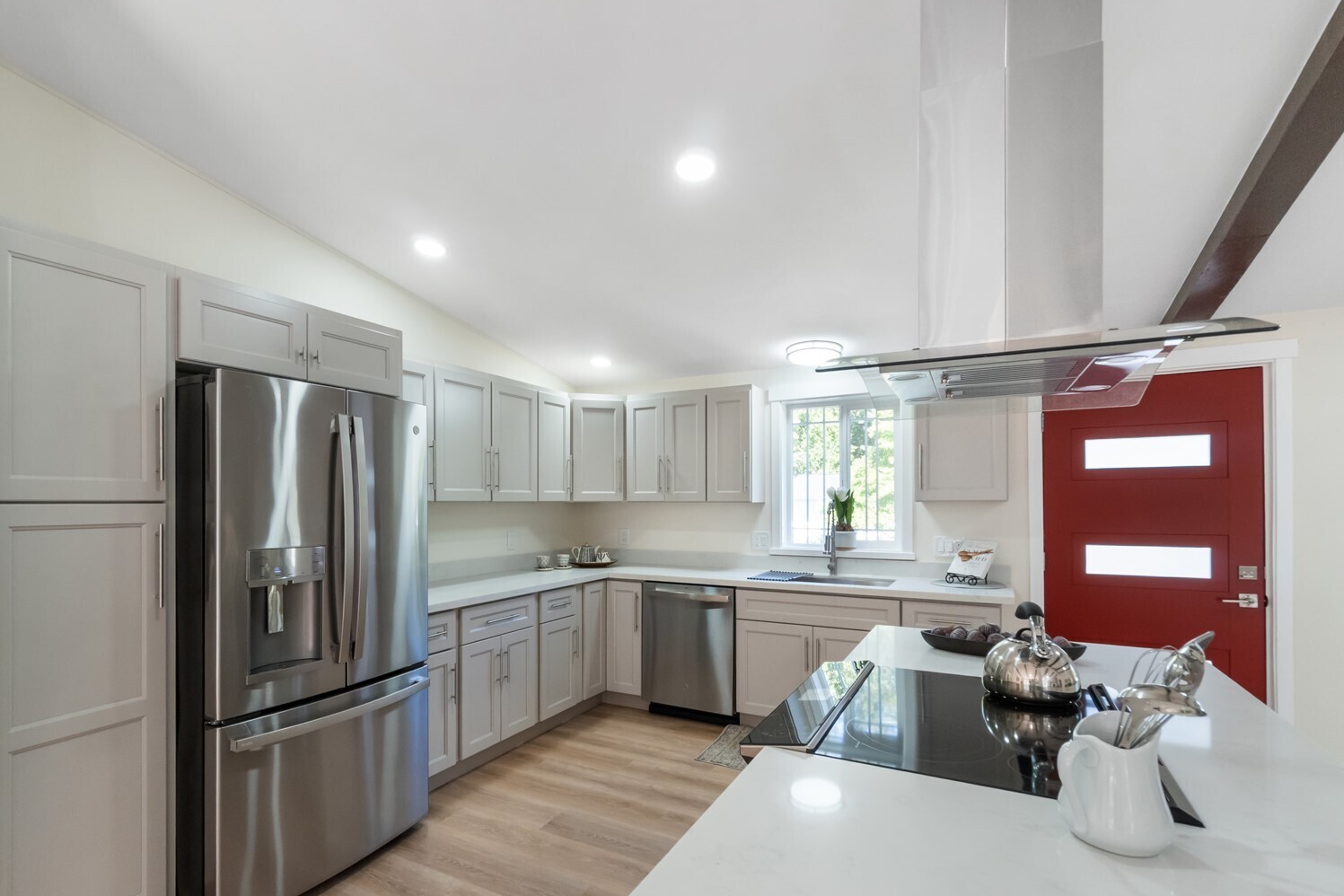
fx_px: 635
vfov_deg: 70.2
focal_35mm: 17
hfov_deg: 93.0
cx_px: 604
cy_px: 498
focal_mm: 10
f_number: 11
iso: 1000
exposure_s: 1/20
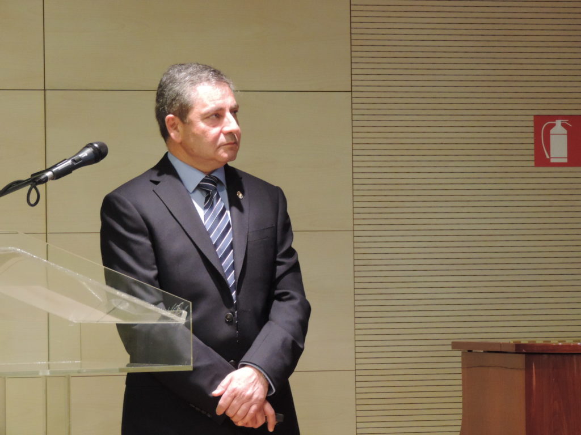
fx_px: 2853
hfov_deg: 11.6
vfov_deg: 8.7
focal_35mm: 170
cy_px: 218
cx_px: 290
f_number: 4.5
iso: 800
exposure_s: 1/15
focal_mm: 30.3
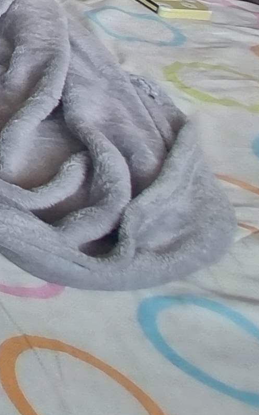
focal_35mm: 69
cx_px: -676
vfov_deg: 22.6
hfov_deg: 9.2
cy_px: -254
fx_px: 780
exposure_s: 1/60
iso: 100
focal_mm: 1.74
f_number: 2.2
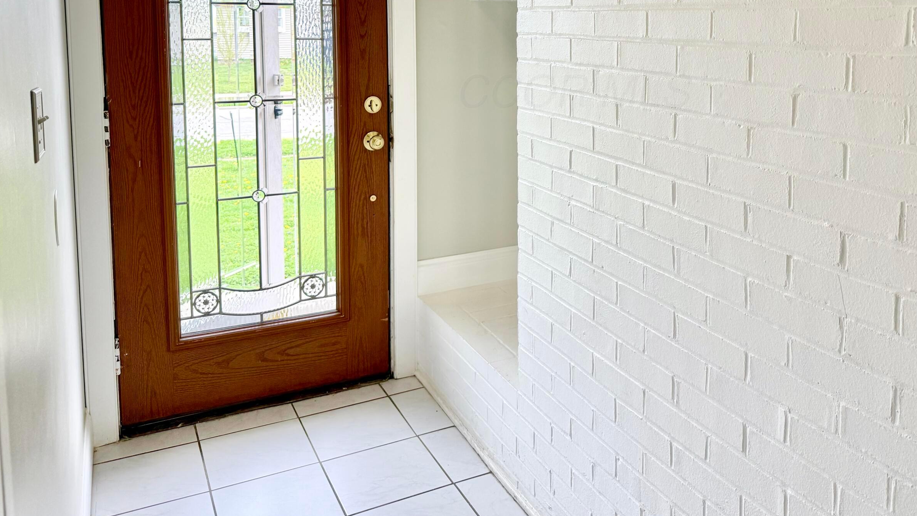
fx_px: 802
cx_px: 575
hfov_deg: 58.7
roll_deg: -0.3
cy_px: 90
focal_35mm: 33
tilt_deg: -5.3
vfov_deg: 34.4
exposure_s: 1/295
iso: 100
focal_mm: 6.76
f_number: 1.78
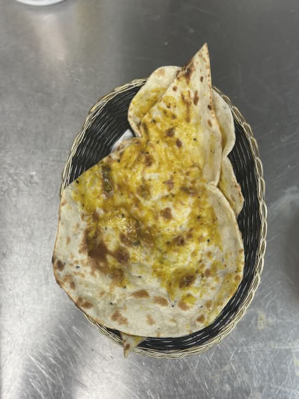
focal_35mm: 48
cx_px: 150
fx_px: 553
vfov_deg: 39.7
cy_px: 200
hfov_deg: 30.3
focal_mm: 6.86
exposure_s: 1/100
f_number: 1.78
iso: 125
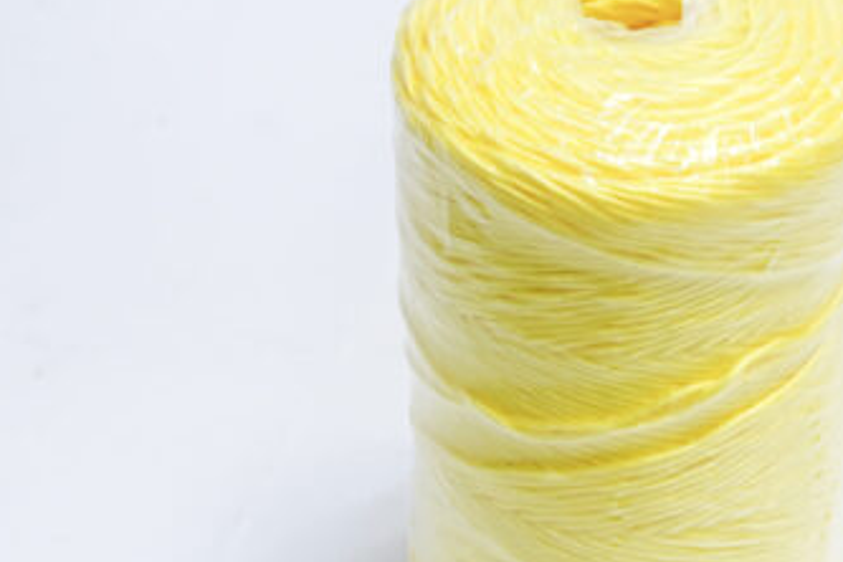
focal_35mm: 122
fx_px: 2857
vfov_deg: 11.2
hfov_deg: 16.7
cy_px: 349
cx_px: 633
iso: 3200
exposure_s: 1/200
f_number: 9
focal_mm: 58
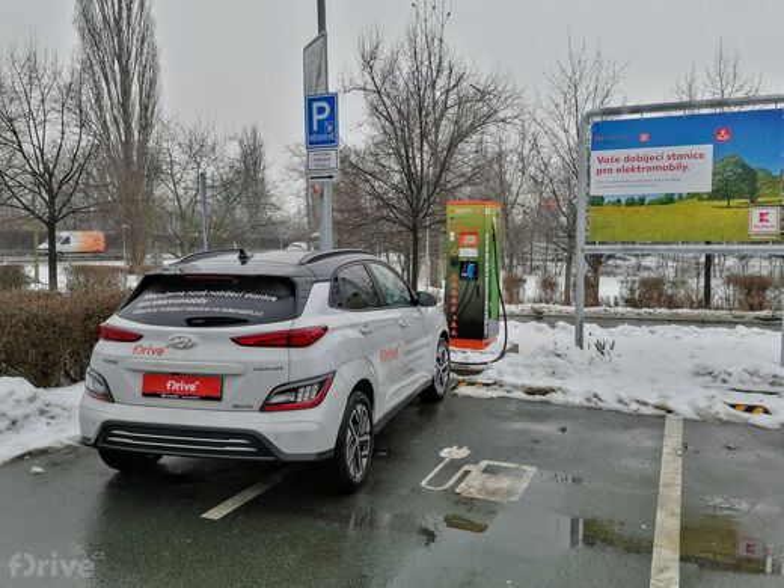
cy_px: 294
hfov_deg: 56.8
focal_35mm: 32
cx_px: 392
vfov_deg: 44.2
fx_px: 725
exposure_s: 1/514
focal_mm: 5.3
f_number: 1.8
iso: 50
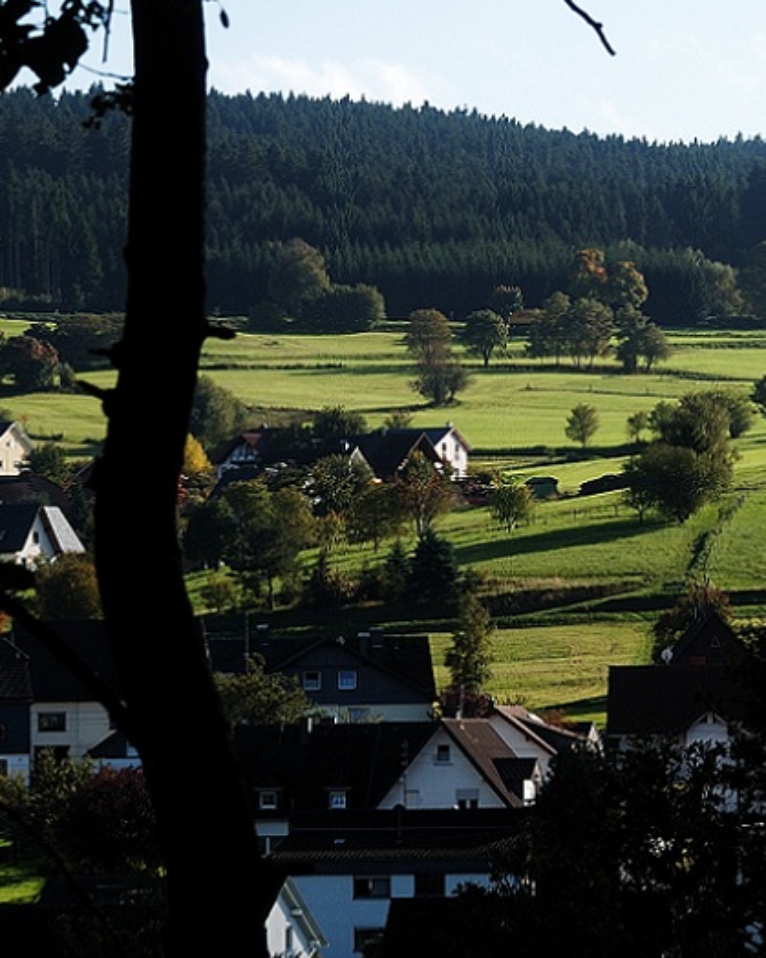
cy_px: 403
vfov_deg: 9.3
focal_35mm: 208
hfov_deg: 7.4
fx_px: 5896
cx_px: 867
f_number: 11
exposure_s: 1/125
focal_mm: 80
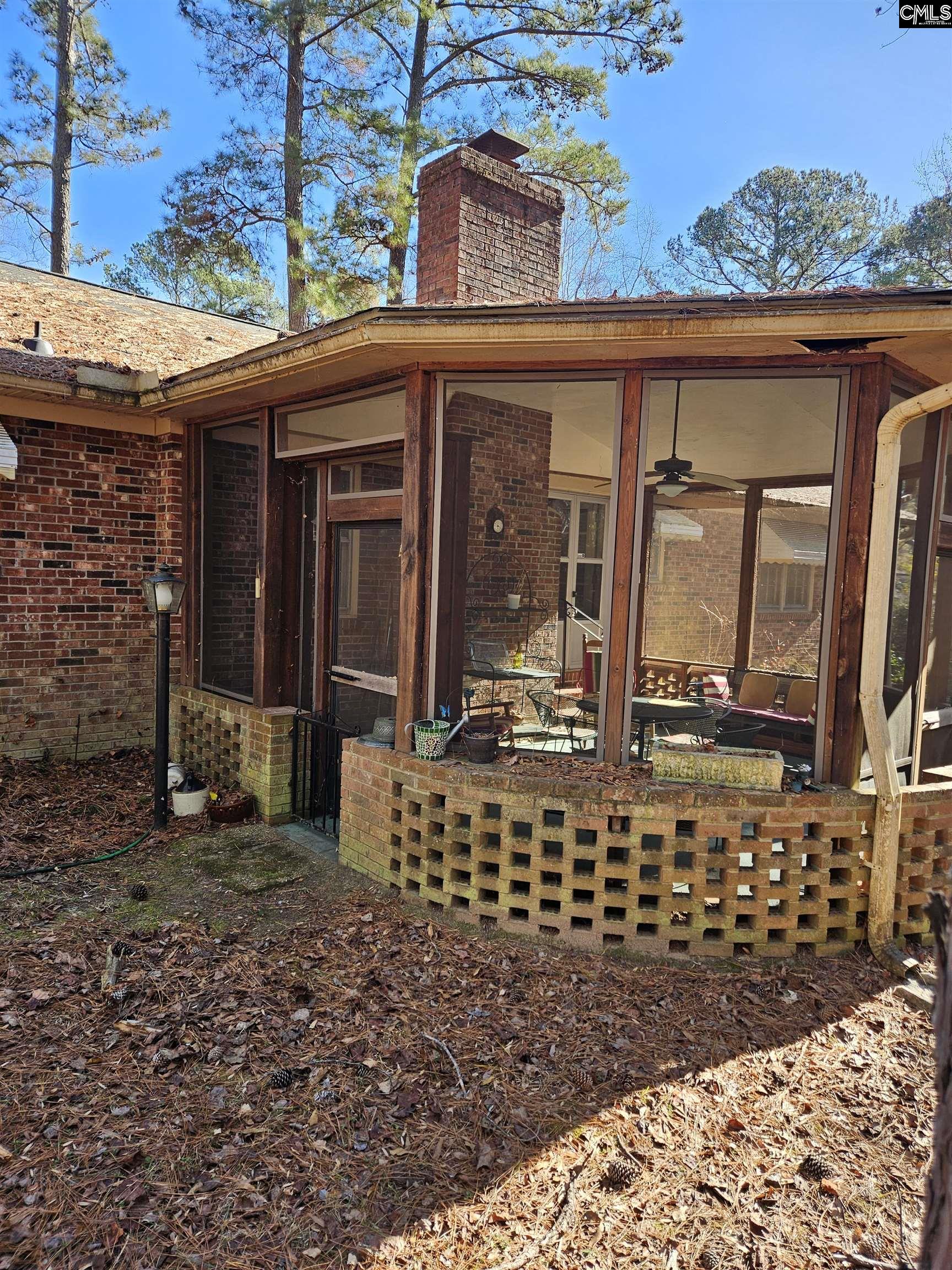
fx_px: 843
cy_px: 635
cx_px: 476
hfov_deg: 58.9
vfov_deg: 73.9
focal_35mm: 23
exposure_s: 1/164
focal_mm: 5.4
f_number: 1.8
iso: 25
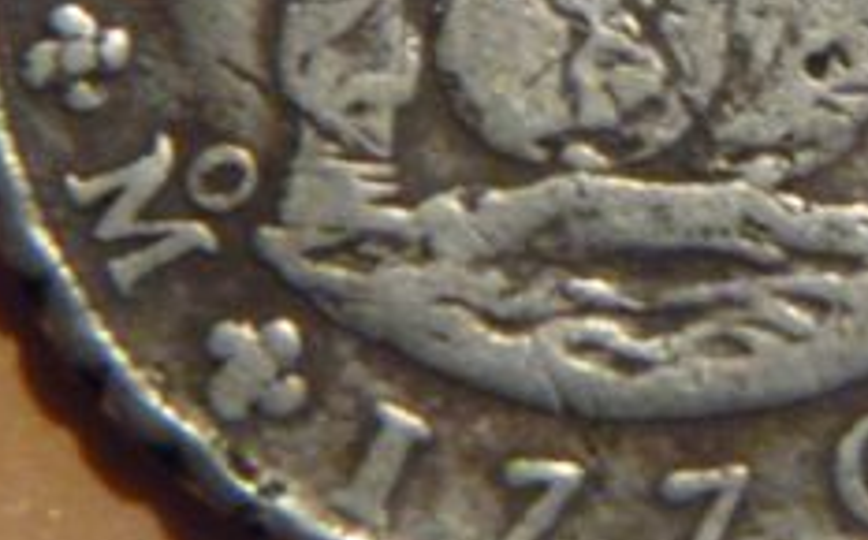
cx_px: 652
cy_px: -43
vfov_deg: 3.9
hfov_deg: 6.3
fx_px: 7915
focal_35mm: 335
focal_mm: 25.2
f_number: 4.8
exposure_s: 1/30
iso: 800
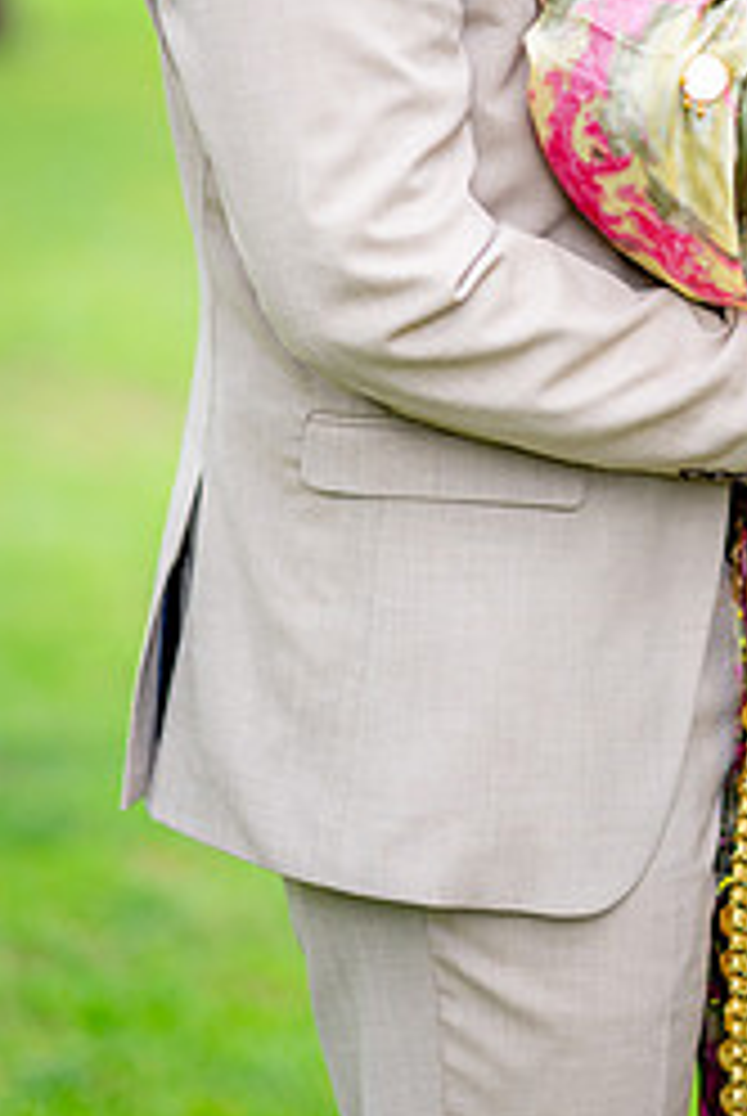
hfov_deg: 8.9
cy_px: 130
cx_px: 670
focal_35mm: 154
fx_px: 4780
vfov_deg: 13.2
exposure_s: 1/800
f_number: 1.4
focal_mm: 85
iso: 100
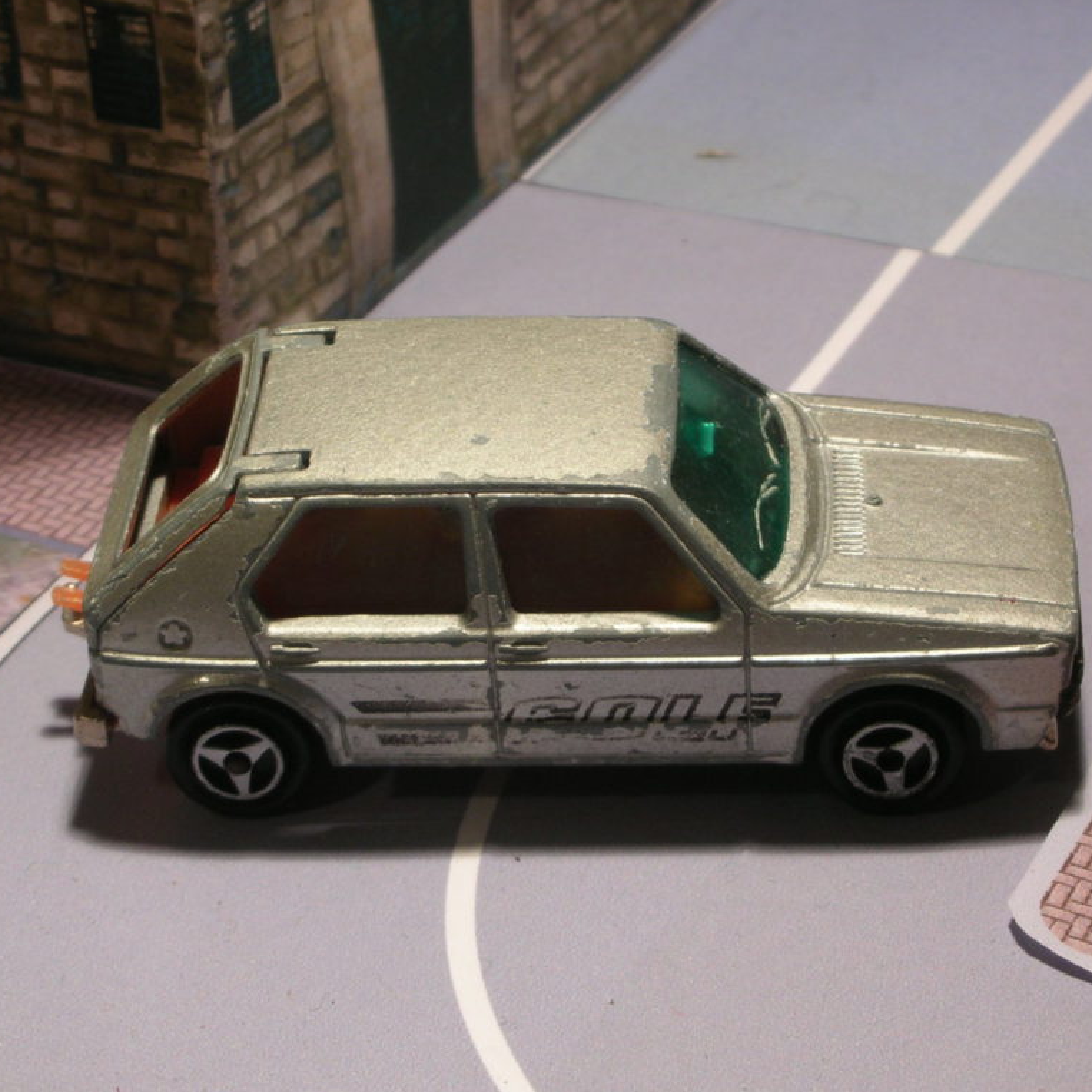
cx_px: 532
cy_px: 544
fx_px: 3640
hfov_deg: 17.1
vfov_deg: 17.1
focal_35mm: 102
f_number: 4.8
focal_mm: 14.3
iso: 65
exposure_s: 1/3.9
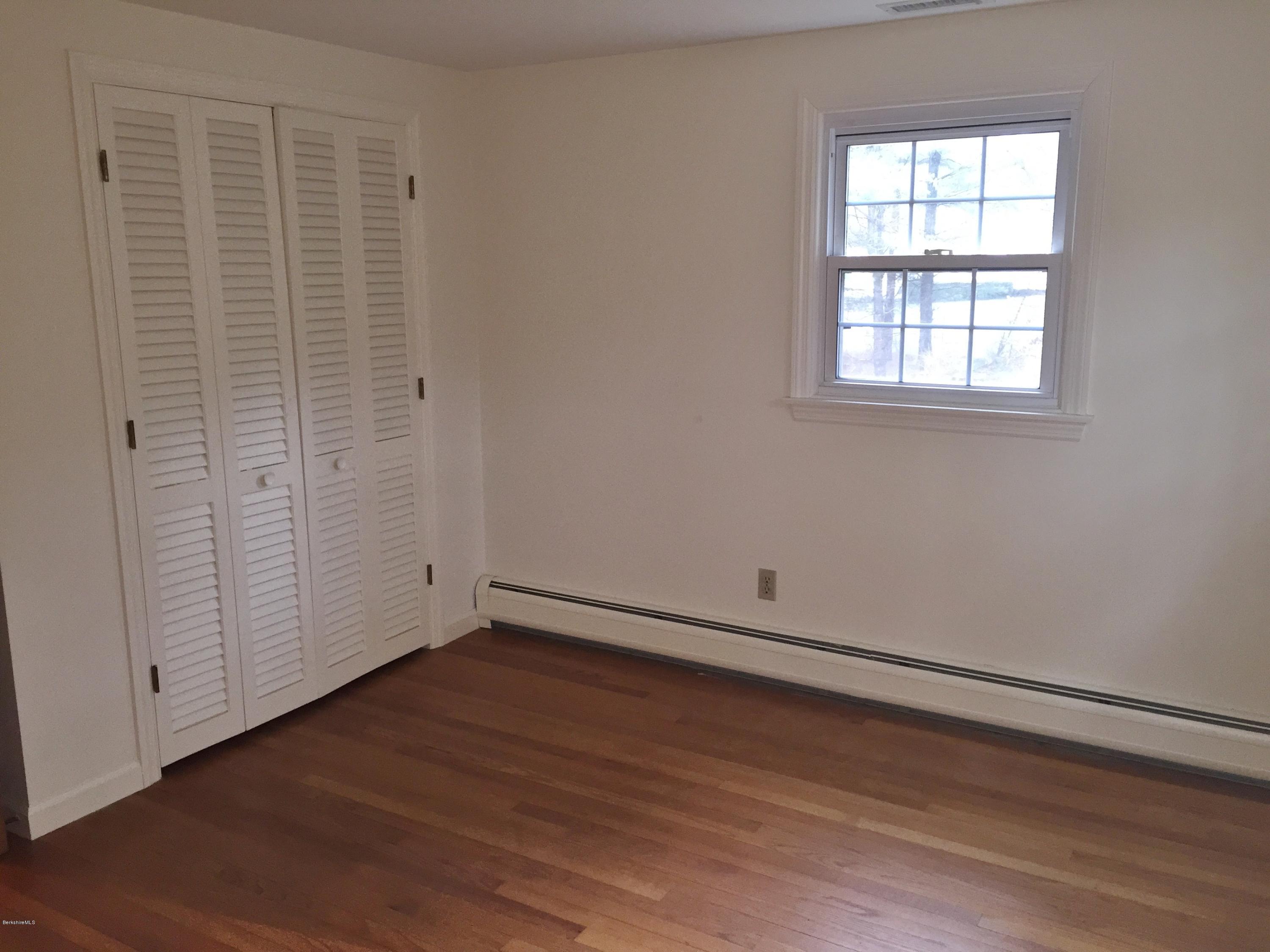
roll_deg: +0.6
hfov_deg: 61.7
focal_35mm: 29
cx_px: 635
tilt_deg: -11.4
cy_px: 476
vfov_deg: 48.2
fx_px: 1064
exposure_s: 1/16
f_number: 2.2
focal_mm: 4.15
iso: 160
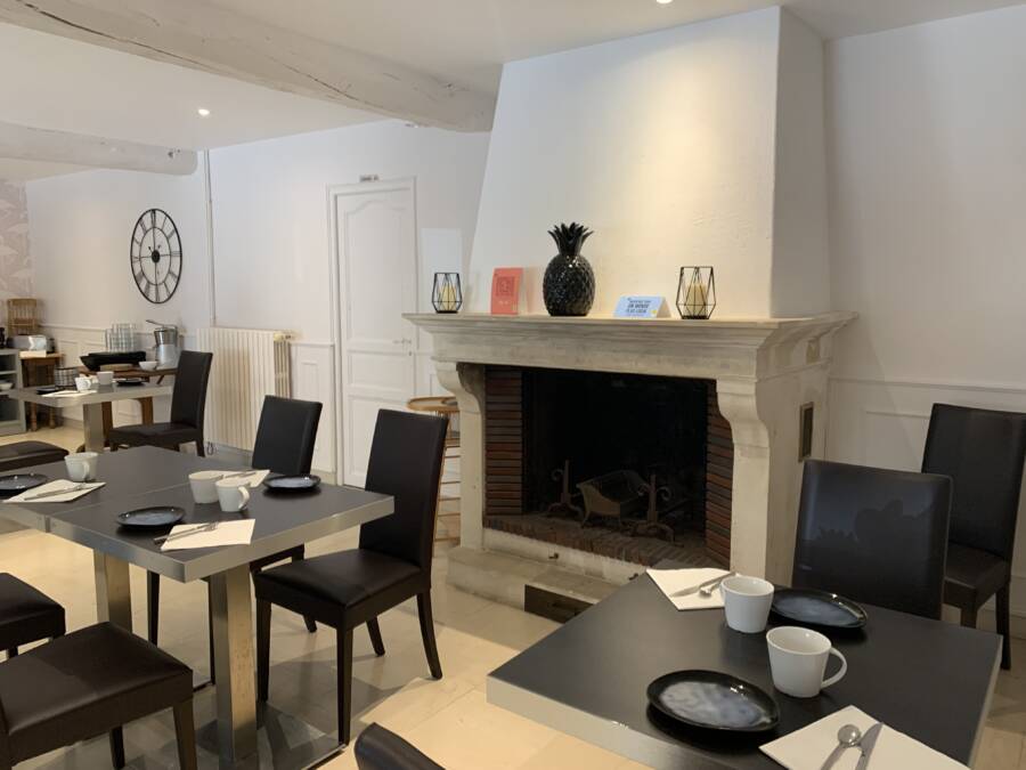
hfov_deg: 67.3
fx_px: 771
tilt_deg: -6.4
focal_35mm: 26
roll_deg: -0.3
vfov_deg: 53.1
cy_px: 385
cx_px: 513
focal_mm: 4.25
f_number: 1.8
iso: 125
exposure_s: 1/60
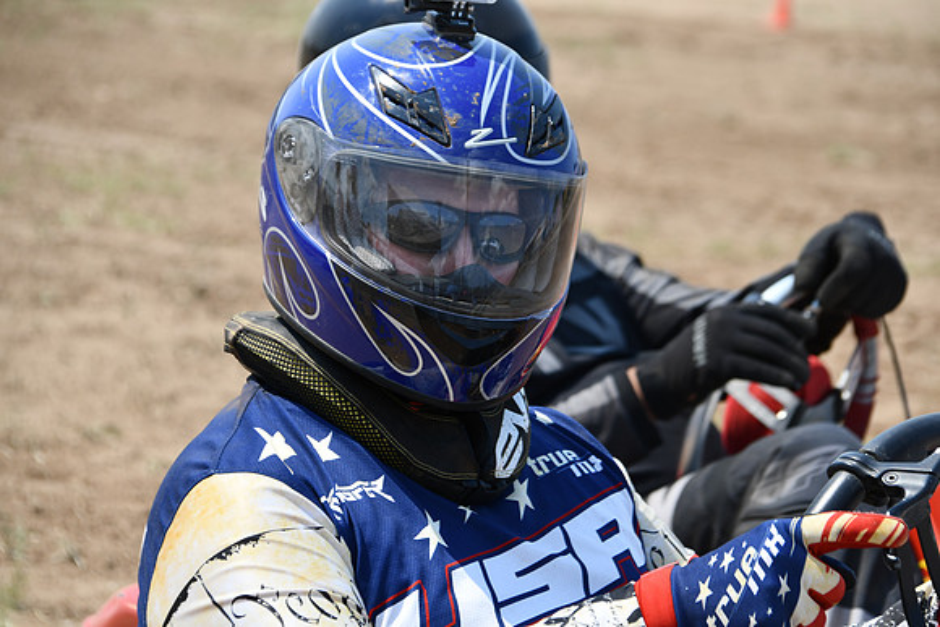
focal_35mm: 277
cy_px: 314
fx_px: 7234
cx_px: 470
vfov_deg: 5.0
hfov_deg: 7.4
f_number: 8
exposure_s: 1/500
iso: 180
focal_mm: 185
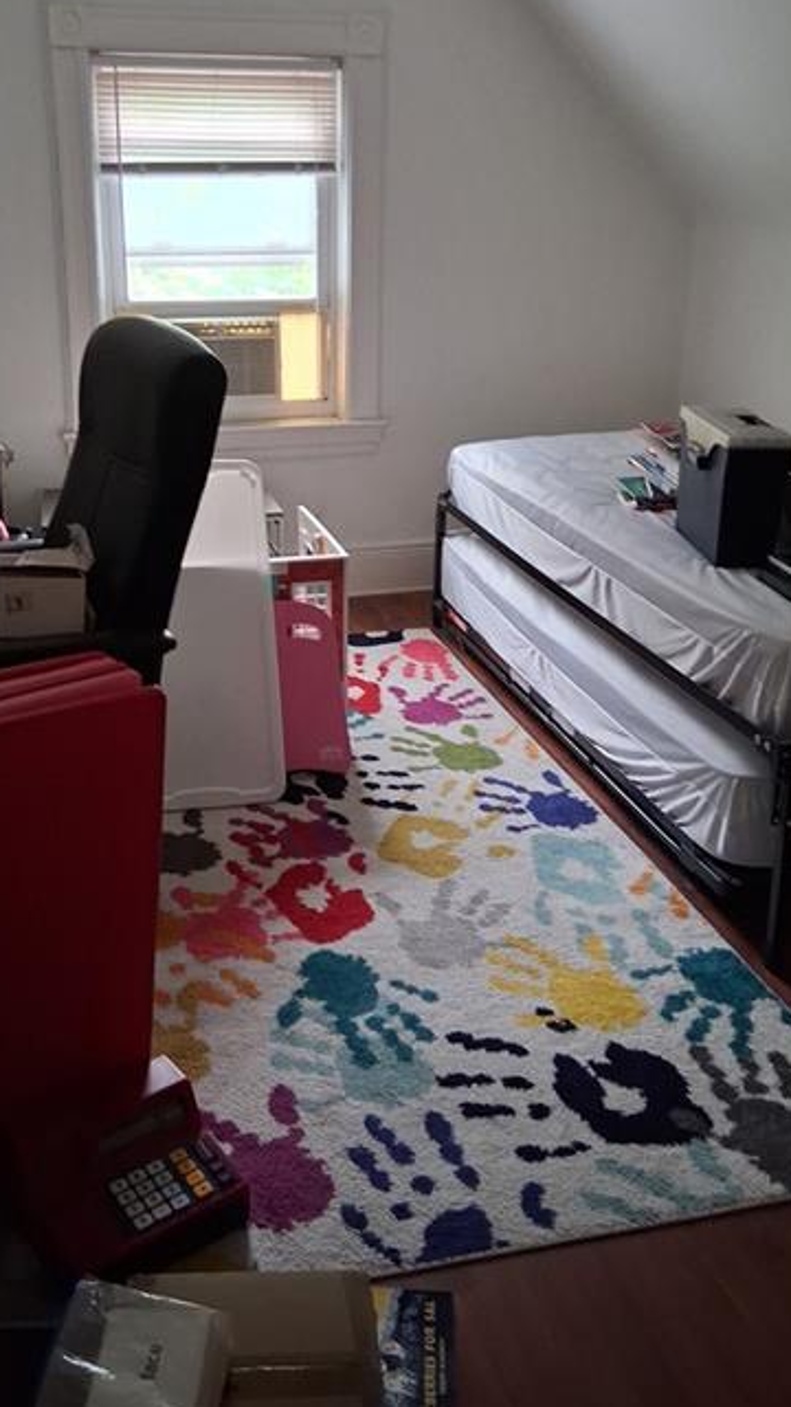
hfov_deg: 34.6
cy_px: 576
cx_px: 327
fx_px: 1268
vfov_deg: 57.7
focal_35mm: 34
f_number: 1.8
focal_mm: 3.98
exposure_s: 1/50
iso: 500
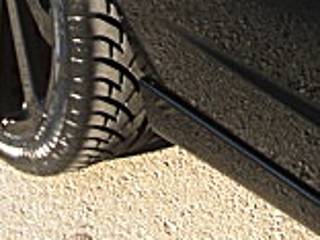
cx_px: 246
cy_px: -146
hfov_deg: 13.3
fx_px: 1368
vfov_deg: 9.7
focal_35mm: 148
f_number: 2.8
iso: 50
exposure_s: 1/100
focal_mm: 6.3
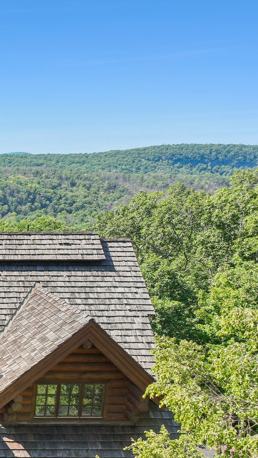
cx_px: -175
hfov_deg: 19.4
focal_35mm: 50
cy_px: 326
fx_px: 608
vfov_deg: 40.5
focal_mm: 12.3
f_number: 2.8
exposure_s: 1/1250
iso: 400
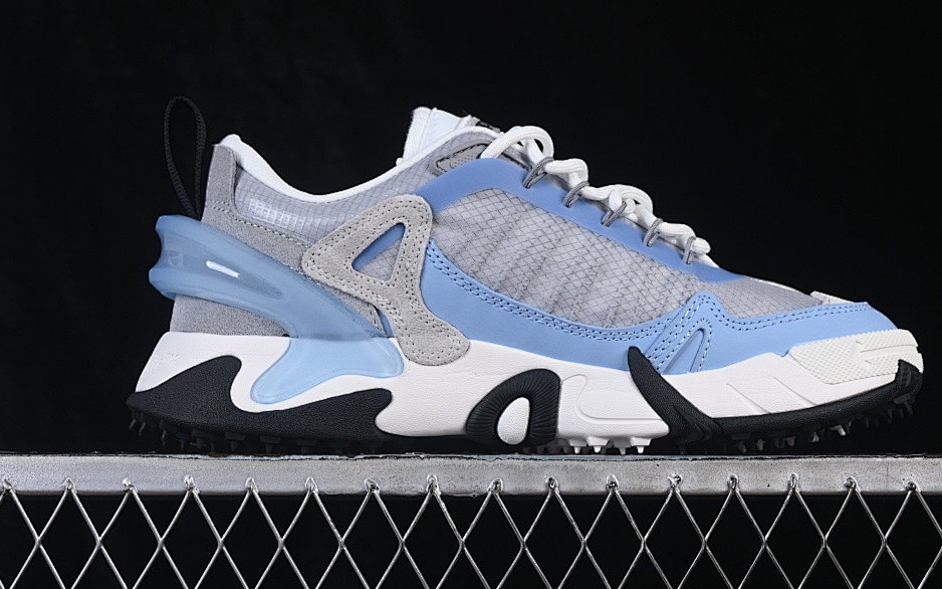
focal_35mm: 88
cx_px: 520
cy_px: 231
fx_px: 2259
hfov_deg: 23.5
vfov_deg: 14.8
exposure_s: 1/80
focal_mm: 50
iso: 160
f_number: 8
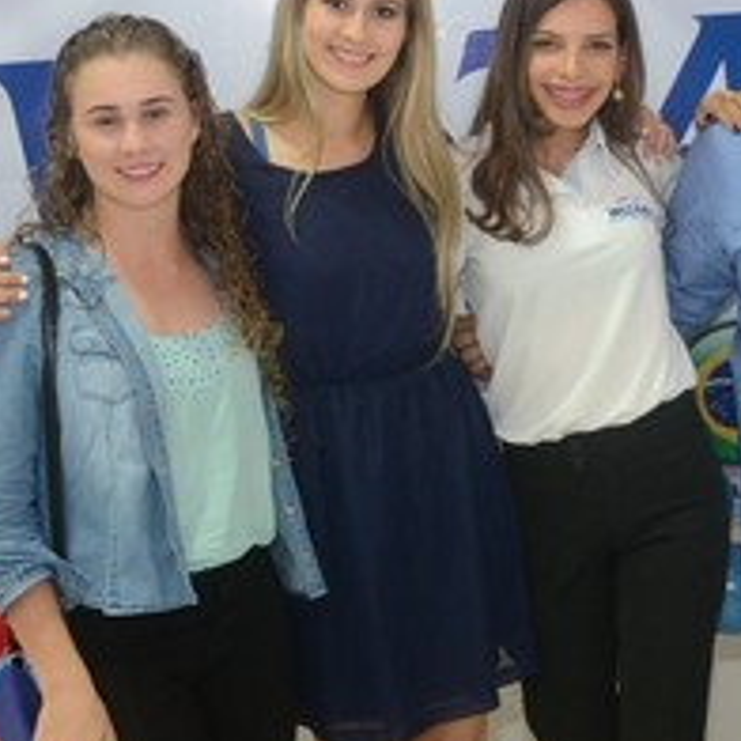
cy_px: 276
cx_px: 696
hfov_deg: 22.1
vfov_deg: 22.7
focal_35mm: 76
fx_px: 1841
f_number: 3.8
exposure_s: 1/80
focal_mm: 26
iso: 1600
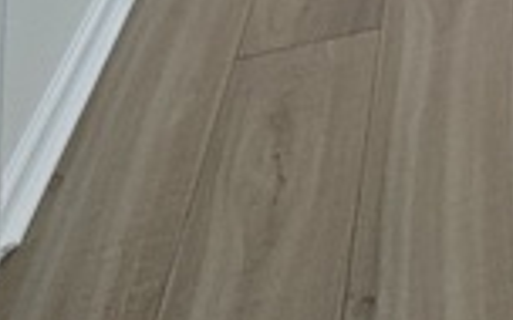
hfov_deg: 25.0
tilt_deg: +3.7
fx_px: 909
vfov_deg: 9.9
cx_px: 746
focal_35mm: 65
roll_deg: -0.7
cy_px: -773
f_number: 2.2
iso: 64
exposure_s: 1/185
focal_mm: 2.22
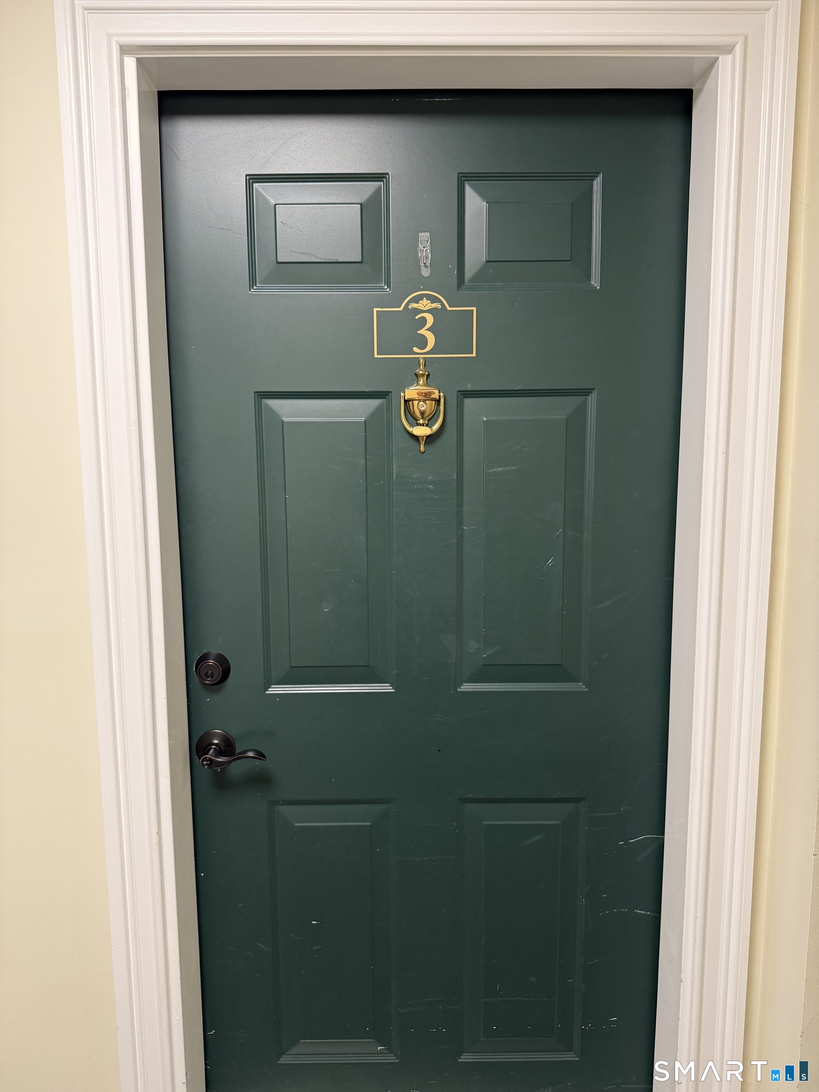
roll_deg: -0.3
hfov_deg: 56.8
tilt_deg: -6.8
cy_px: 546
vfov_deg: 71.6
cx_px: 410
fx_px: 757
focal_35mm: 24
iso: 200
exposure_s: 1/59
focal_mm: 6.76
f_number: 1.78
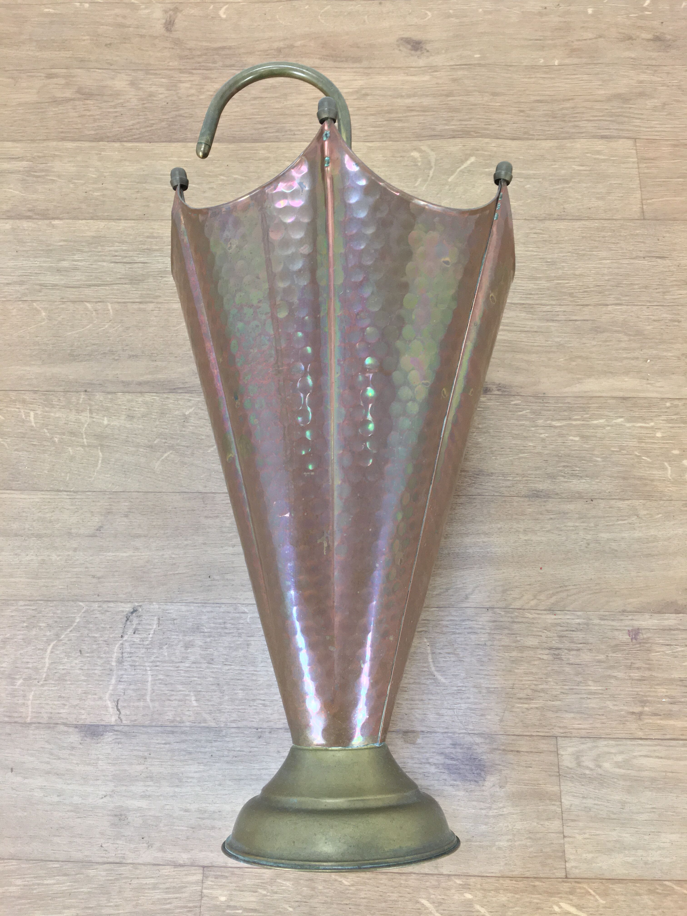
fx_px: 767
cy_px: 458
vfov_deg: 61.7
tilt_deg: -68.7
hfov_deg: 48.2
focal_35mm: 29
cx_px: 344
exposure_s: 1/33
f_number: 2.2
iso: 100
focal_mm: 4.15
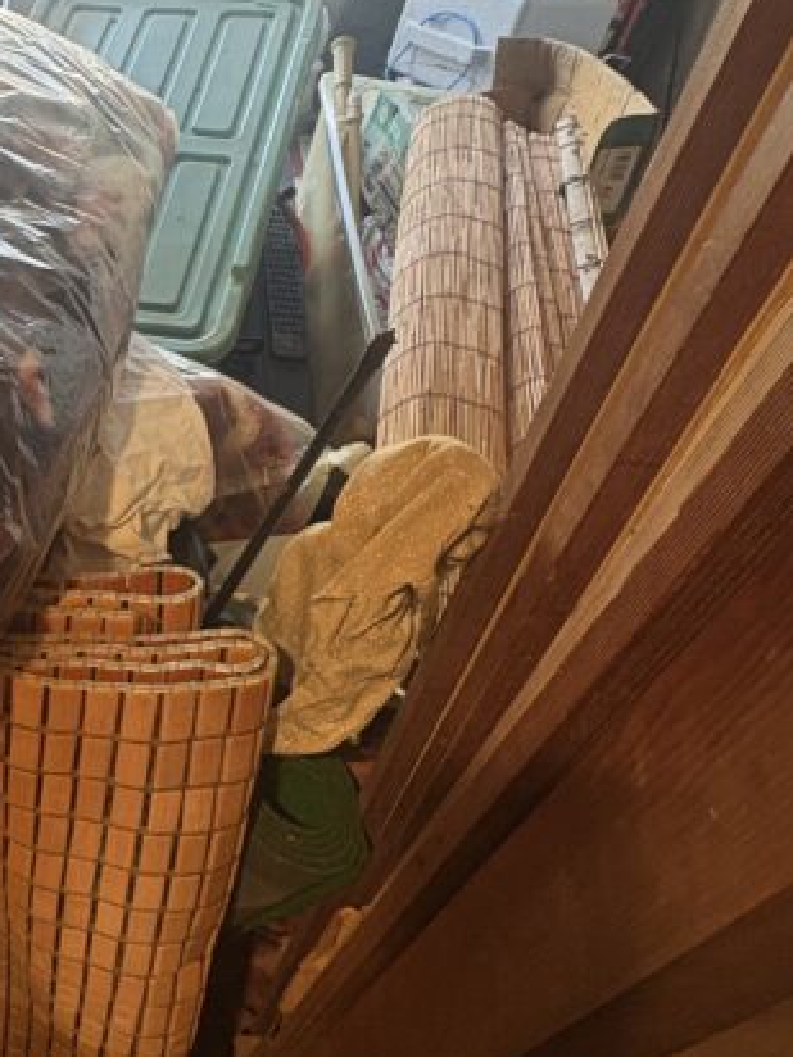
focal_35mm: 33
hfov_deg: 37.4
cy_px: 489
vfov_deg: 55.3
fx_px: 1008
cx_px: -36
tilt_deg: -48.7
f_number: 2.2
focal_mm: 2.22
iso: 320
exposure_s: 1/60
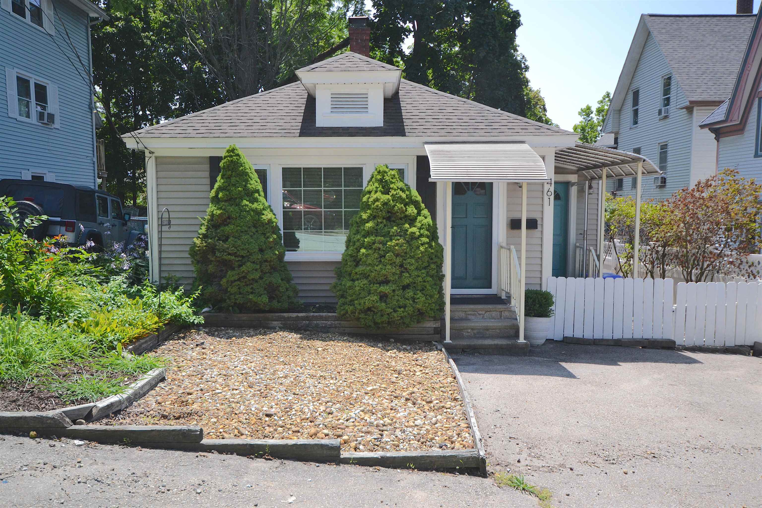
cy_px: 254
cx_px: 381
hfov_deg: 61.9
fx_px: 635
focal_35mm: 30
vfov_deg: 43.6
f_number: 5.6
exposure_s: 1/1000
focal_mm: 20
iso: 400
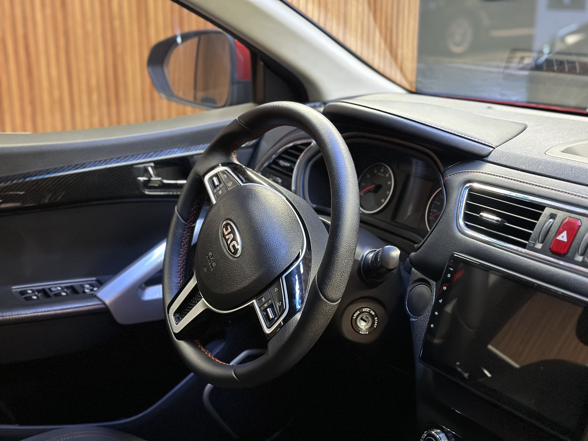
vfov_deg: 30.3
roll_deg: +0.3
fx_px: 815
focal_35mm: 48
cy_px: 220
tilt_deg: -15.1
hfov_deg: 39.7
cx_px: 294
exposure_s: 1/25
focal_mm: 6.86
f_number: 1.78
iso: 800
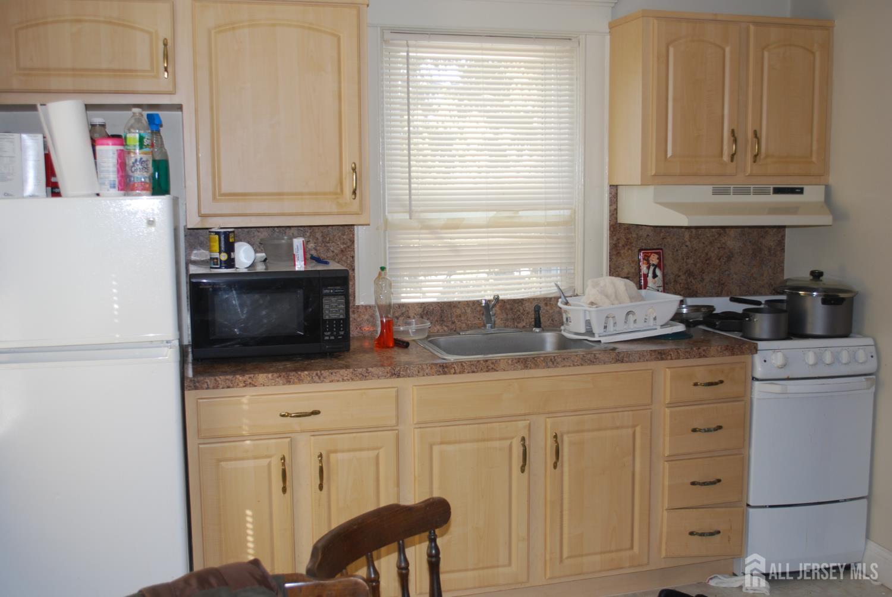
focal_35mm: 36
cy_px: 298
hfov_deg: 53.1
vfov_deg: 37.0
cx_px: 446
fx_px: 893
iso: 200
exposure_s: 1/60
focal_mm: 24
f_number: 4.2
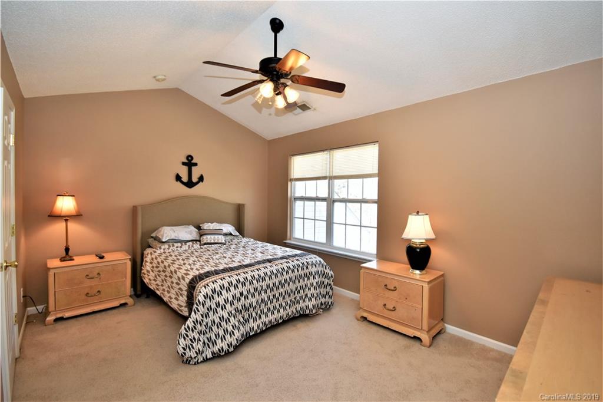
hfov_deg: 100.4
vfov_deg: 77.3
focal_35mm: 15
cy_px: 201
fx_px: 251
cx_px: 302
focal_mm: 10
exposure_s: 1/125
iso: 720
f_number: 5.6
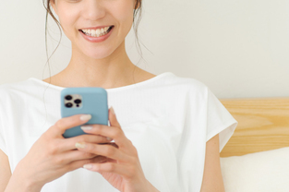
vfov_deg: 7.9
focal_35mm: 174
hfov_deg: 11.8
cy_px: 62
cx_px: 151
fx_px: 1395
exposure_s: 1/250
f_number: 2.2
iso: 250
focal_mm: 85
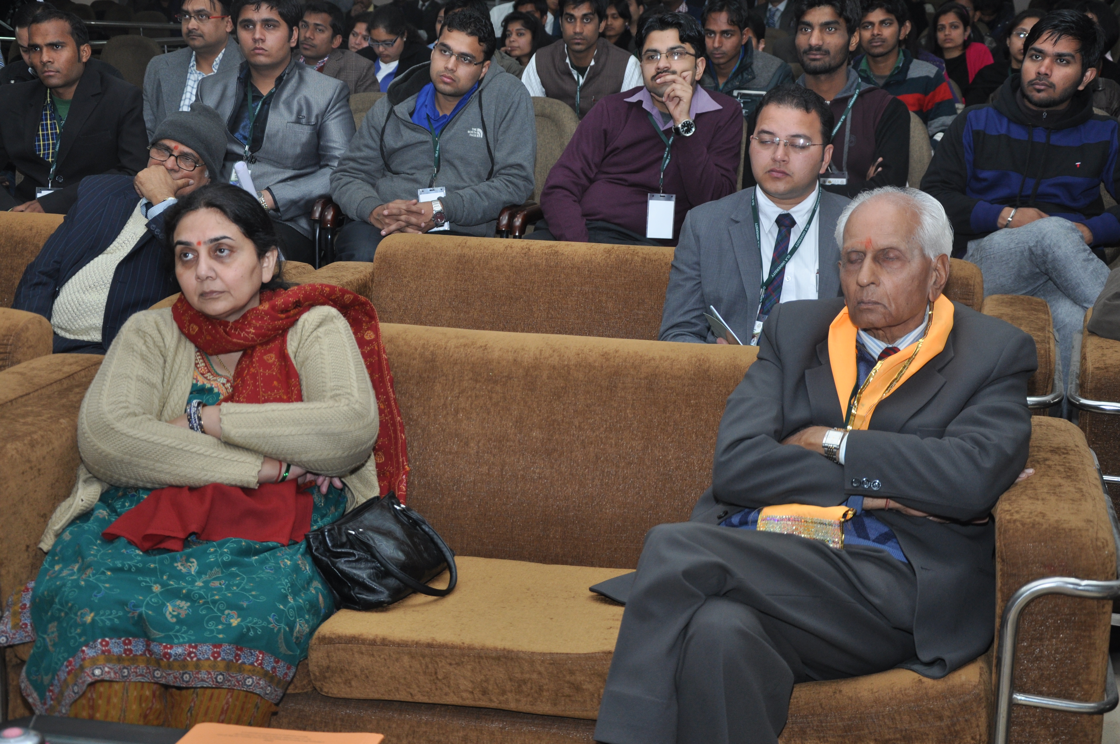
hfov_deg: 35.1
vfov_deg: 23.7
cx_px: 560
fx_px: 1771
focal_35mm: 57
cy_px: 372
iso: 400
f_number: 4.5
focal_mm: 38
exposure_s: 1/125
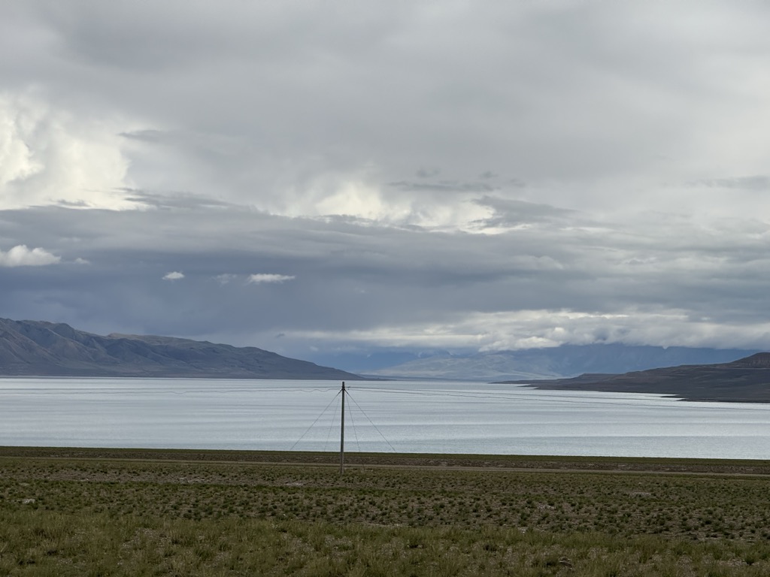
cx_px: 385
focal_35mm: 120
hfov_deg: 16.4
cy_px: 288
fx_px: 2669
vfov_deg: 12.3
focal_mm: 15.66
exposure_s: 1/3344
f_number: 2.8
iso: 50
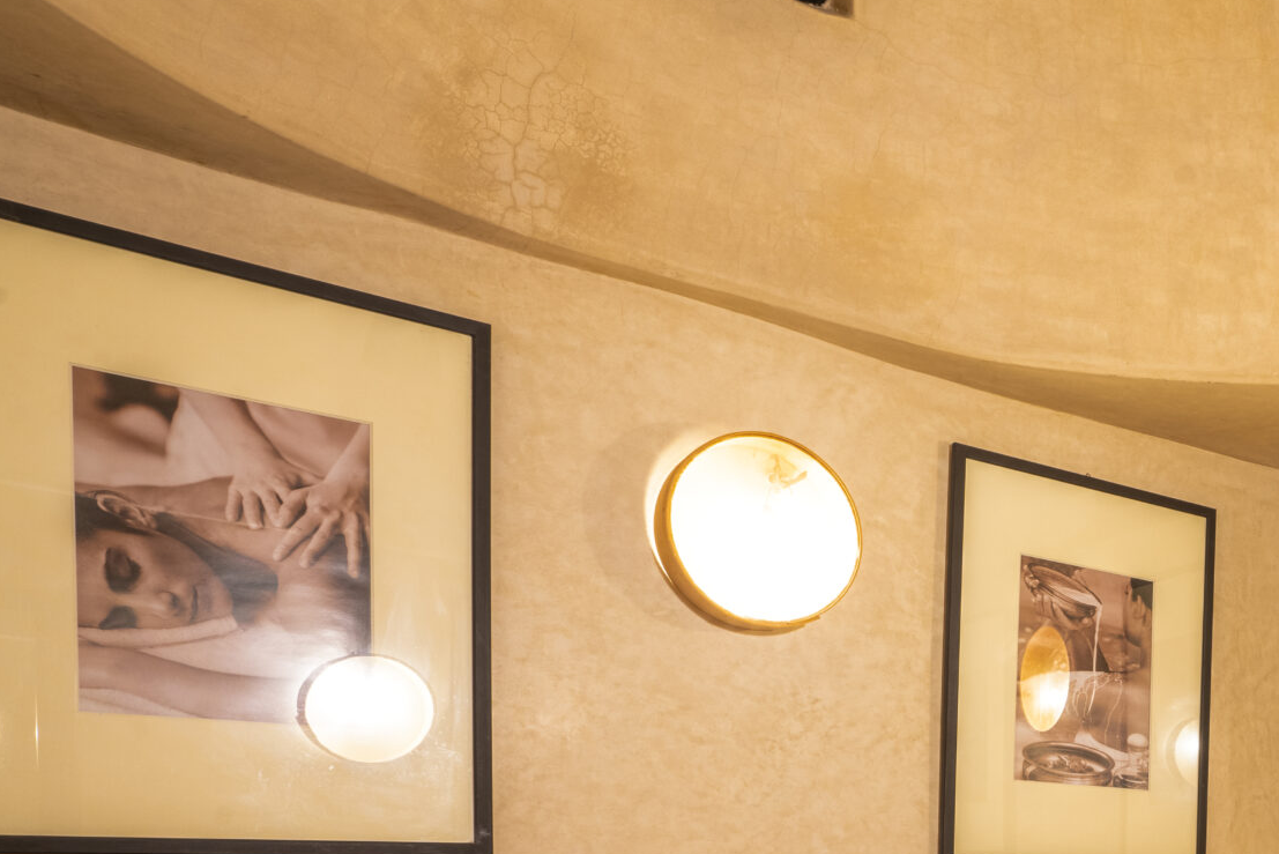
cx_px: 1428
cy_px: 905
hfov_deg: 40.9
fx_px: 1315
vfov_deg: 32.3
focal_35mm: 37
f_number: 11
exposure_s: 1
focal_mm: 16
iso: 400
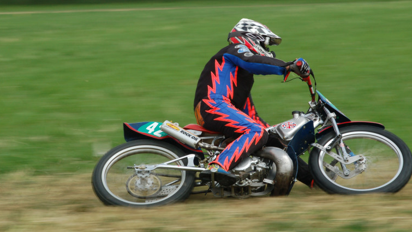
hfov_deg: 7.9
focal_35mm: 275
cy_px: 108
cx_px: 212
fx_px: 3000
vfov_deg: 4.4
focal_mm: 165
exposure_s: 1/180
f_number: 13
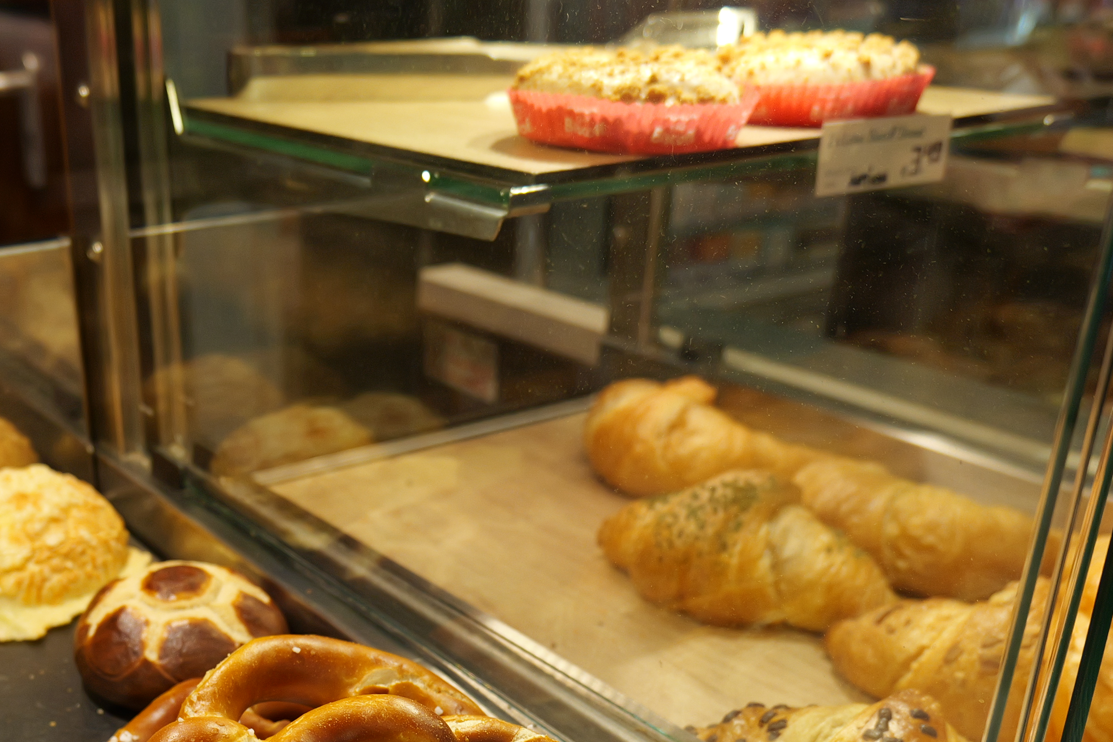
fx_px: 1329
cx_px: 277
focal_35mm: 43
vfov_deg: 30.0
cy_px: 653
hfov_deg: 43.9
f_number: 3.5
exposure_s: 1/250
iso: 1250
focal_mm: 20
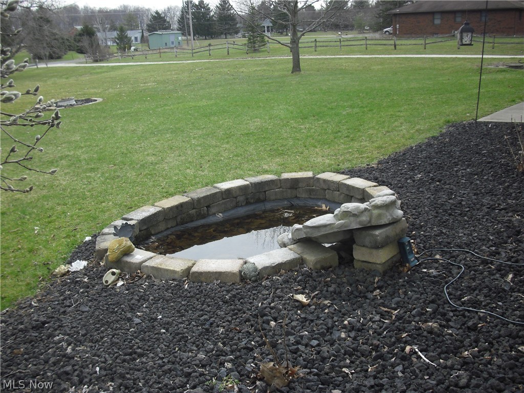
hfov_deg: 49.0
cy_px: 196
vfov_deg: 37.7
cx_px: 262
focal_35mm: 38
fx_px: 575
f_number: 8
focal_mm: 6.2
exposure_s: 1/125
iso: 100
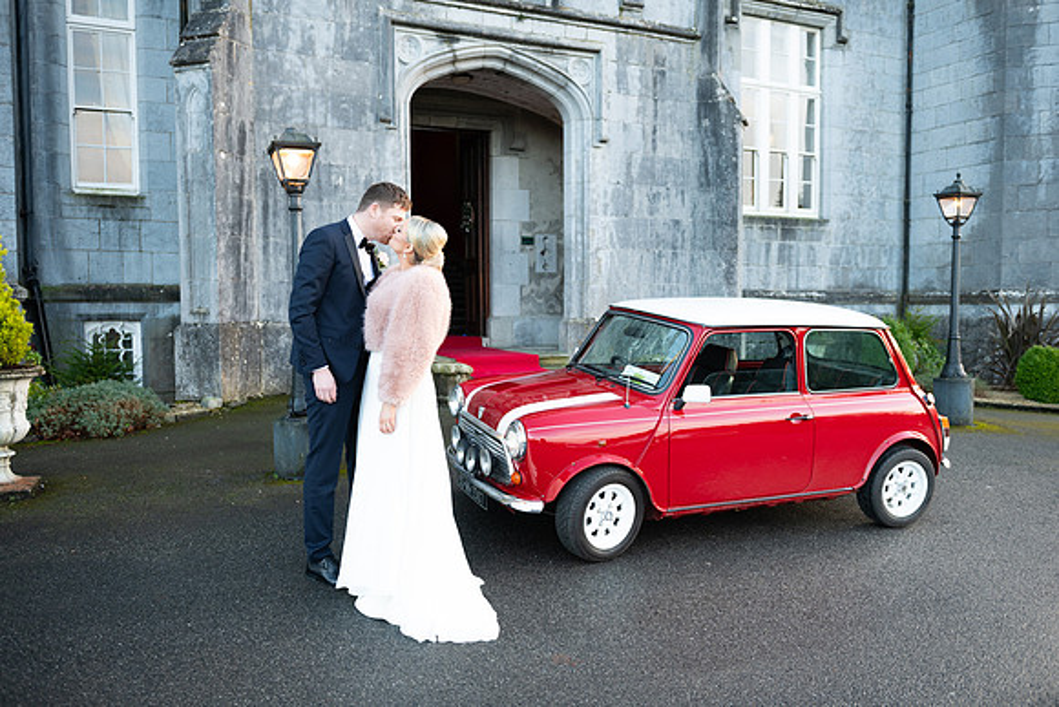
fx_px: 912
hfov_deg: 60.3
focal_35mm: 31
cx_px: 530
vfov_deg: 42.3
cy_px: 354
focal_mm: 31
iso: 250
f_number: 3.5
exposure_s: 1/160
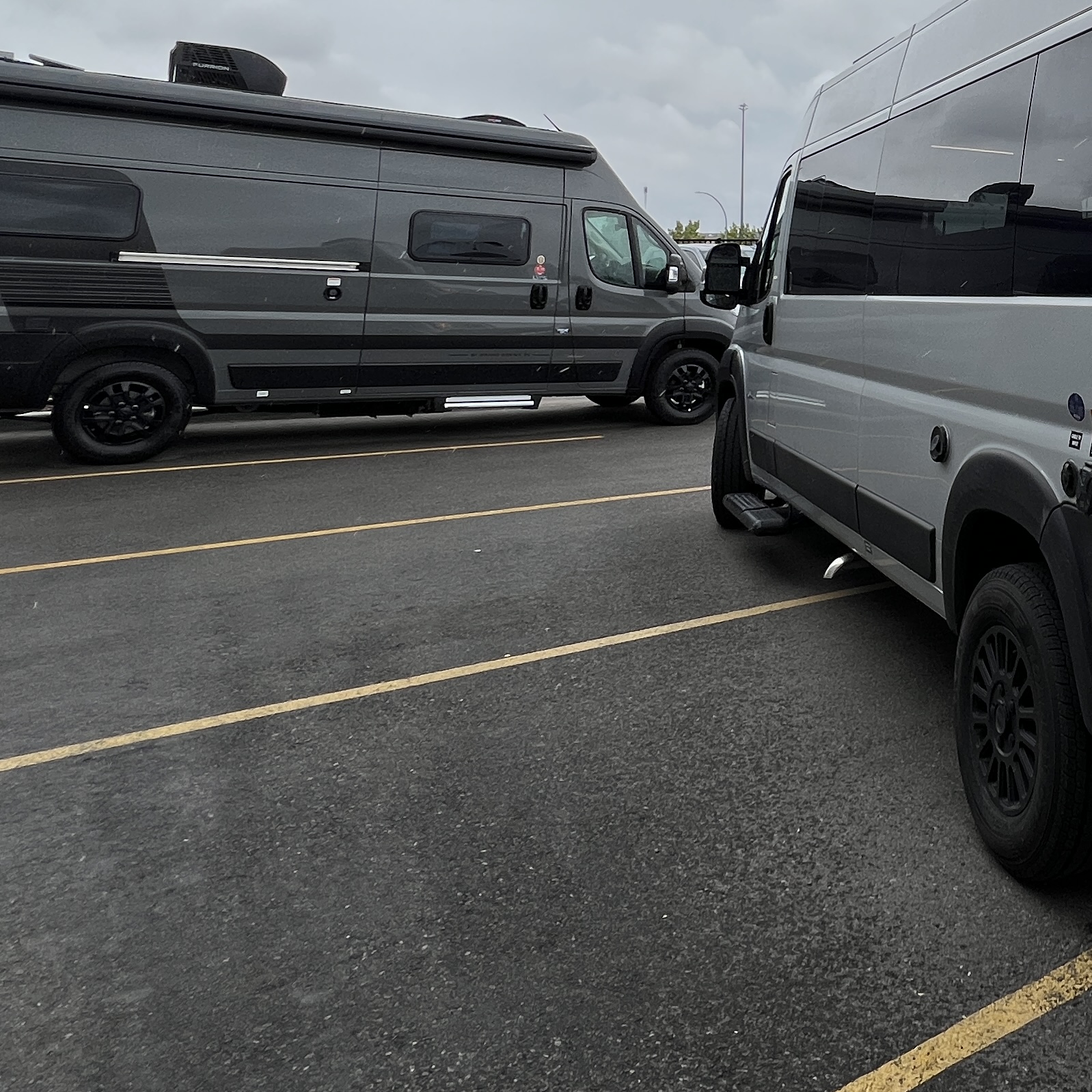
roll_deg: +0.4
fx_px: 1035
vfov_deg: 51.2
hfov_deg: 46.5
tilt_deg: +3.3
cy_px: 180
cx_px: 1093
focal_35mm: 29
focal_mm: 1.57
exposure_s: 1/978
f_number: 1.8
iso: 32
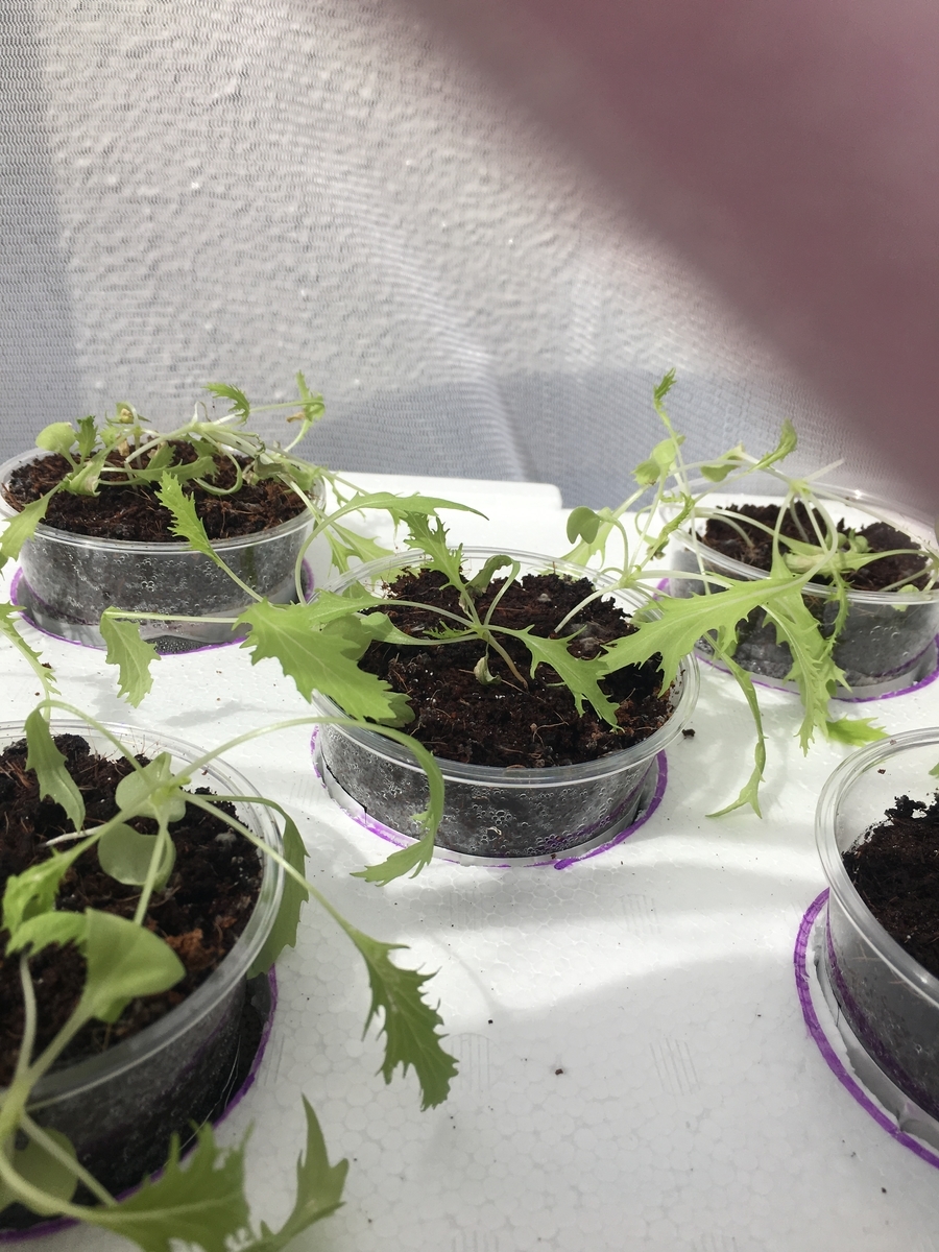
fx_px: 1049
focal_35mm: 29
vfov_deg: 61.7
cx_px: 470
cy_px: 626
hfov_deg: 48.2
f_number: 2.2
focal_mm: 4.15
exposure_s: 1/1832
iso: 25
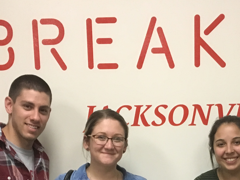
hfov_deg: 24.2
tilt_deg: -12.9
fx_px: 555
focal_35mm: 80
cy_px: 241
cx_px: 173
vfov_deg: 17.2
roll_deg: +1.2
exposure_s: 1/30
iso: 200
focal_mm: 4.15
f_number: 2.2
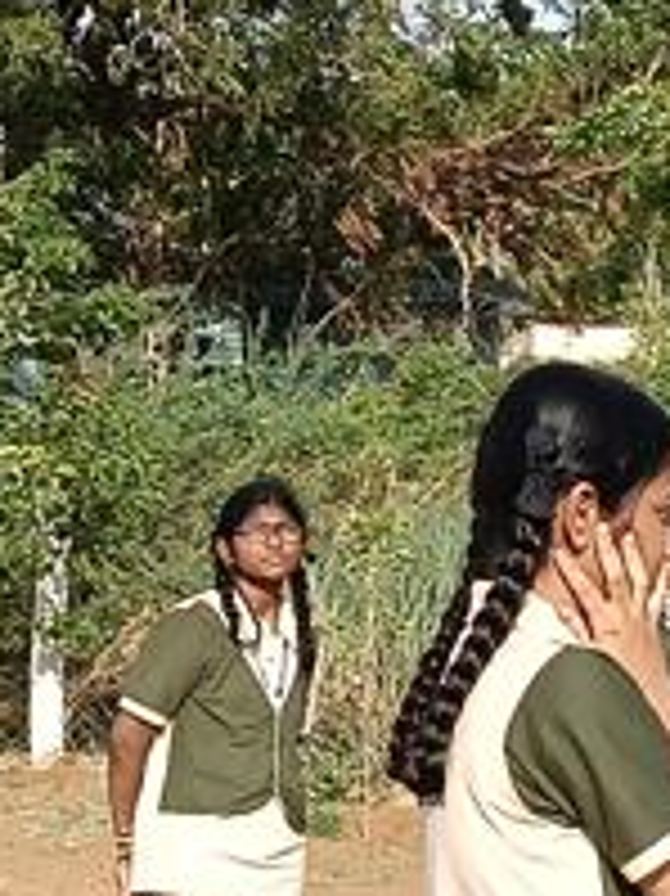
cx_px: 265
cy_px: 333
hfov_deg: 8.7
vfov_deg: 11.6
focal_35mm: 170
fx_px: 4392
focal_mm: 3.98
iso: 50
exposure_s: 1/350
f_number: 1.8
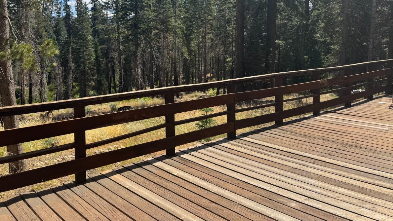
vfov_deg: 35.5
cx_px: 155
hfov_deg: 58.9
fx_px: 344
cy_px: 85
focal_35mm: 33
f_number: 1.78
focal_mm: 6.76
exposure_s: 1/2833
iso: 80
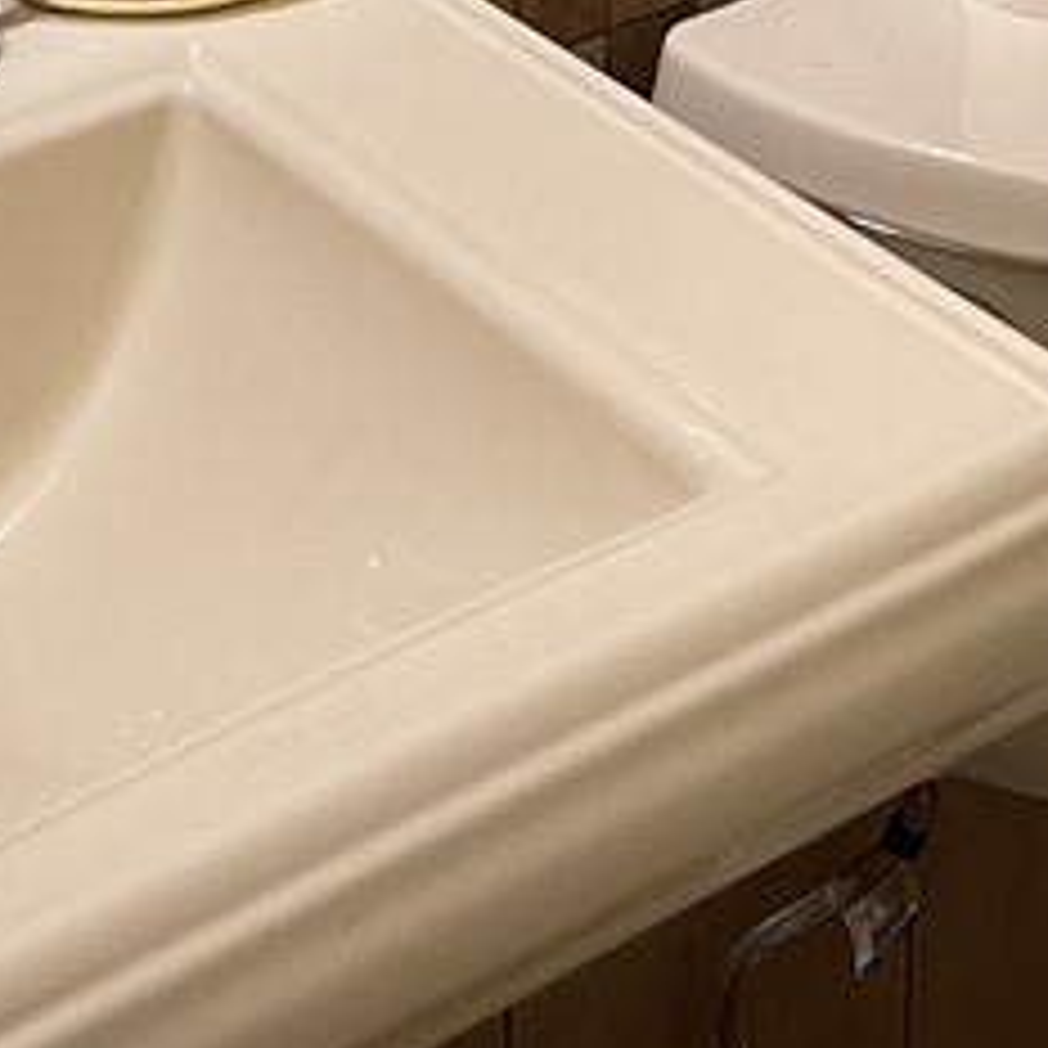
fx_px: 3459
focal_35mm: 101
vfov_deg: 14.7
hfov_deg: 17.2
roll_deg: +0.2
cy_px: -945
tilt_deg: -10.7
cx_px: 544
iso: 125
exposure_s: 1/60
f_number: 1.6
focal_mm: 4.2
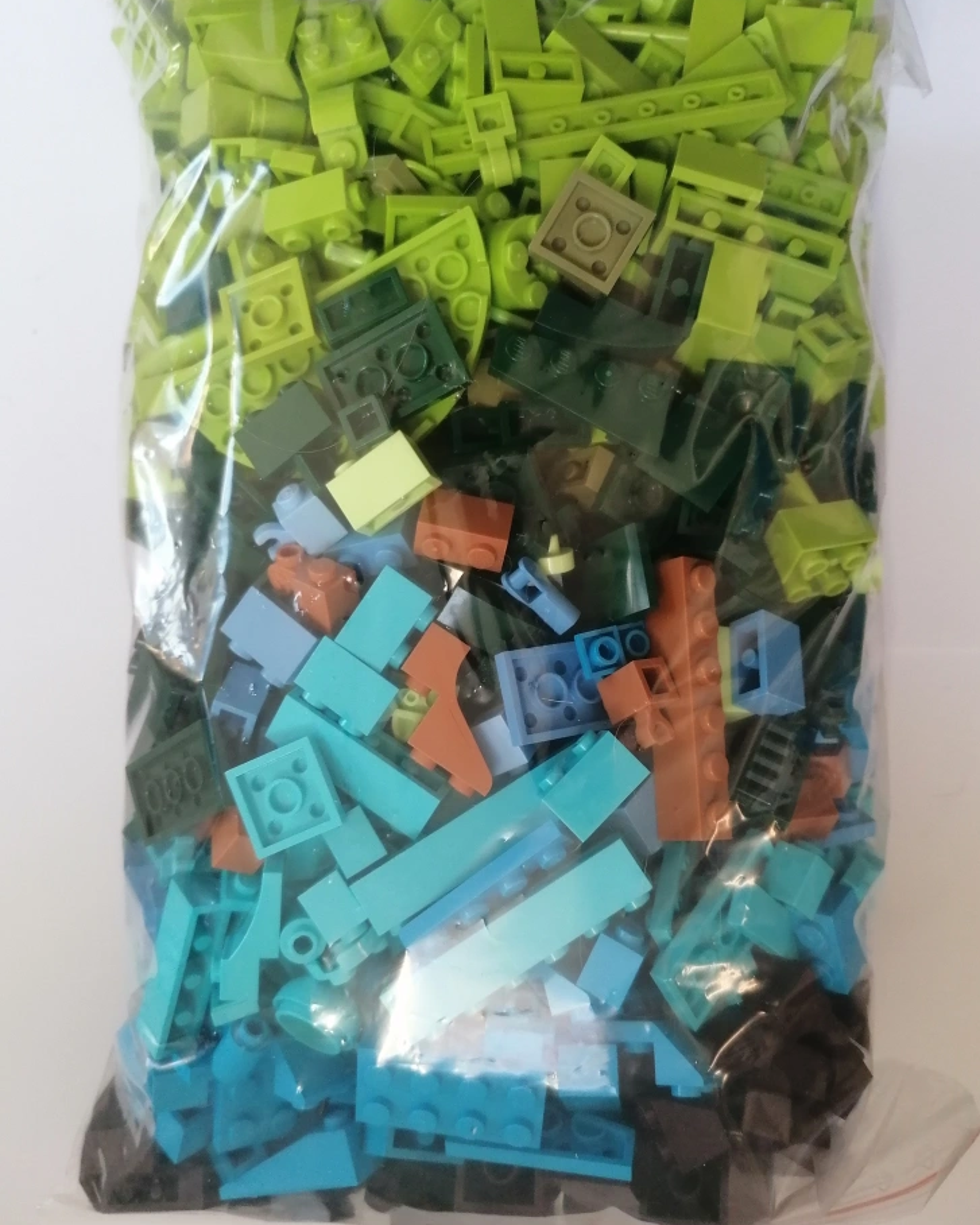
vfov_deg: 60.5
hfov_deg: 50.0
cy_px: 612
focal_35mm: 29
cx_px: 495
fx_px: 1052
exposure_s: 1/50
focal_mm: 4.75
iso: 200
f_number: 1.8
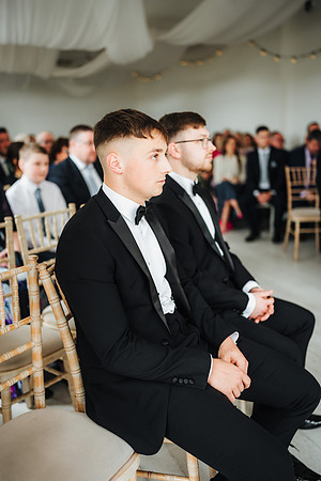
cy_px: 240
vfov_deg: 54.4
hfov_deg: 37.9
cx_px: 160
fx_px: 468
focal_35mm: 35
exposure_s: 1/320
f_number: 1.4
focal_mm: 35
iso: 200
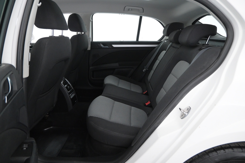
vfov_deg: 53.1
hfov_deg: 73.7
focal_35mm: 24
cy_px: 82
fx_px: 163
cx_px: 122
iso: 2500
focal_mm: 16
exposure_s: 1/50
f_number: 4
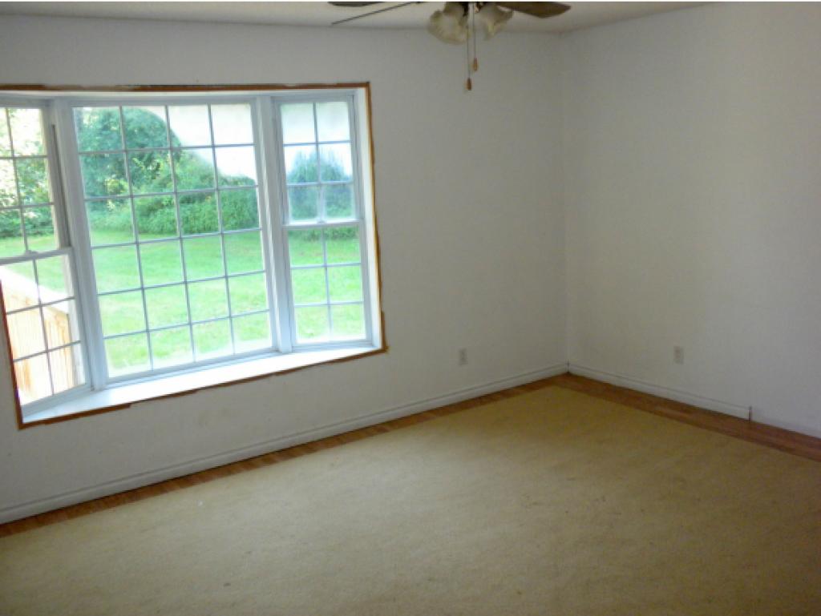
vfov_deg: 38.7
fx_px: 878
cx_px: 410
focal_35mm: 37
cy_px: 308
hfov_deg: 50.1
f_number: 3.5
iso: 345
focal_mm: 6.6
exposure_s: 1/58
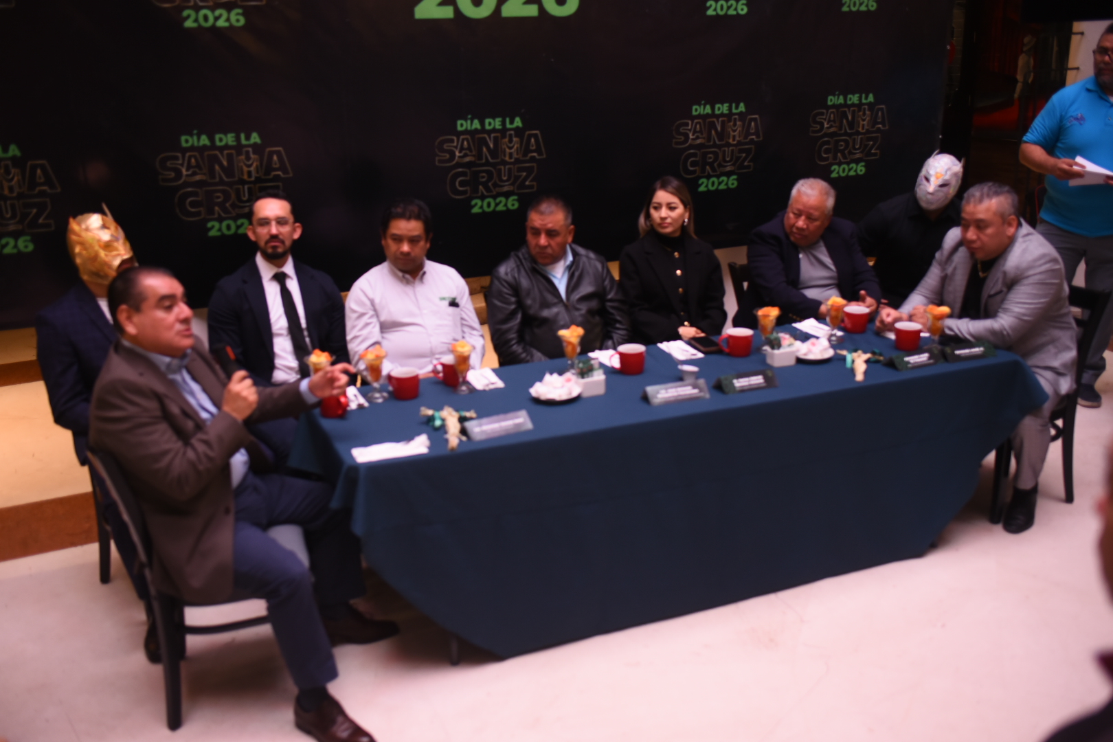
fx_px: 1082
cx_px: 556
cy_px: 371
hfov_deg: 54.4
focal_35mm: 35
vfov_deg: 37.9
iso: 1000
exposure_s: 1/200
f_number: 2.2
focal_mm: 35
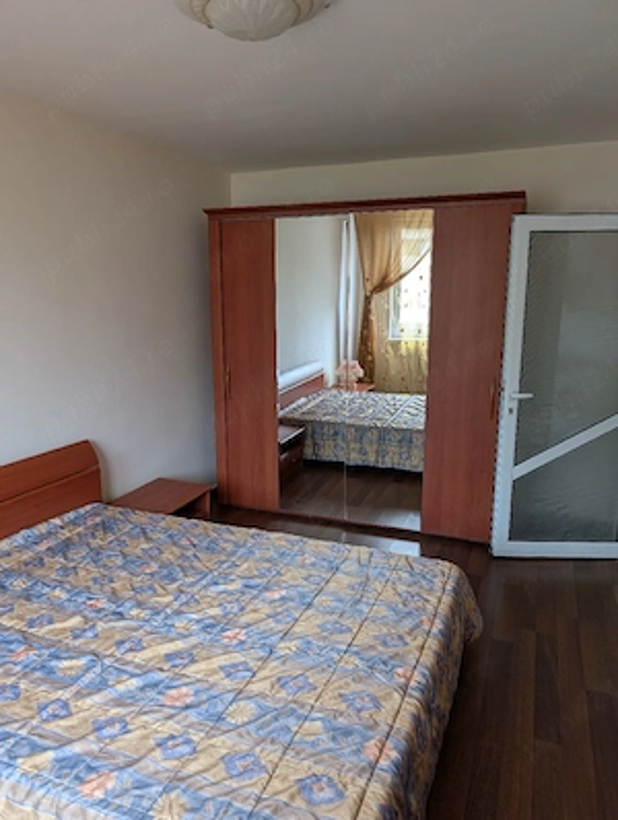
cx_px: 309
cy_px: 410
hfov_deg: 57.0
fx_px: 569
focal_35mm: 24
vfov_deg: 71.5
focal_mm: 6.9
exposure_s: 1/95.2
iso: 53
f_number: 1.68
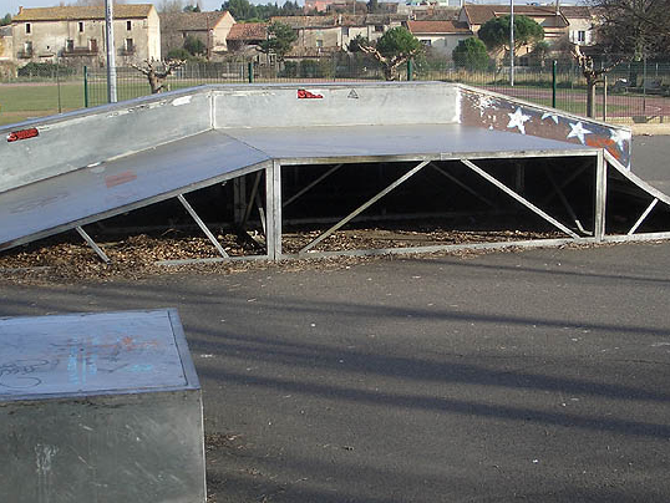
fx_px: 1007
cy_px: 220
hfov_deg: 36.8
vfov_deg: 28.0
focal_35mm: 52
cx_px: 316
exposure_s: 1/320
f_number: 4.3
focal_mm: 5.8
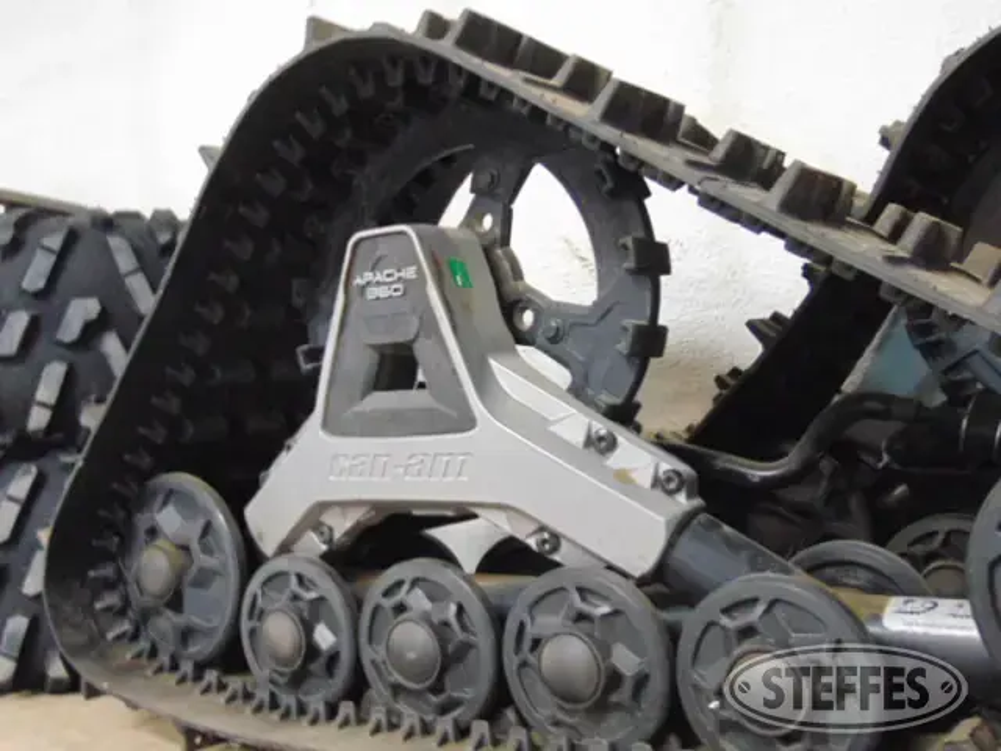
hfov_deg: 47.9
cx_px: 500
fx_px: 1128
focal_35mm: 39
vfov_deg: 36.8
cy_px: 376
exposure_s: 1/30
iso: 500
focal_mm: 6.9
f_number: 3.3
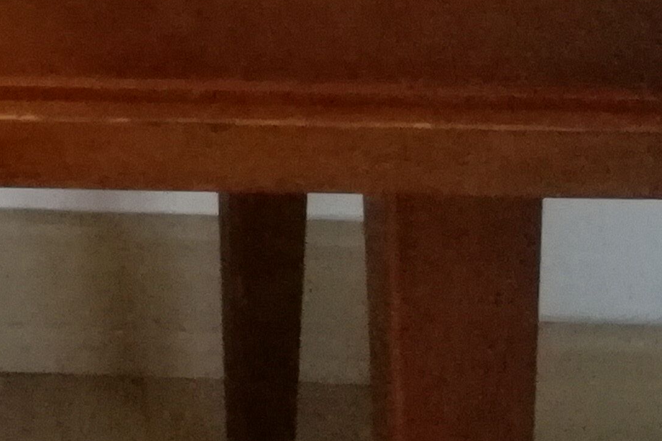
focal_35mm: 107
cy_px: -459
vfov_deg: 11.5
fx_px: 1967
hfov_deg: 17.7
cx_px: -236
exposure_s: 1/15
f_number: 2
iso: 1000
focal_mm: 3.79
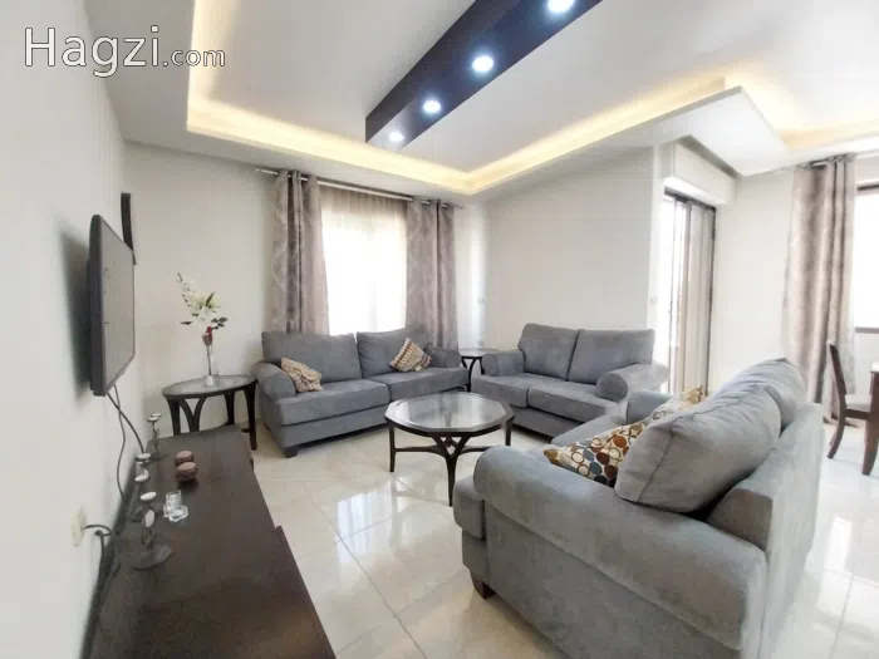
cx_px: 440
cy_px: 330
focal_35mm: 13
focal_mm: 1.3
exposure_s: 1/33
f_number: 2.2
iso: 250
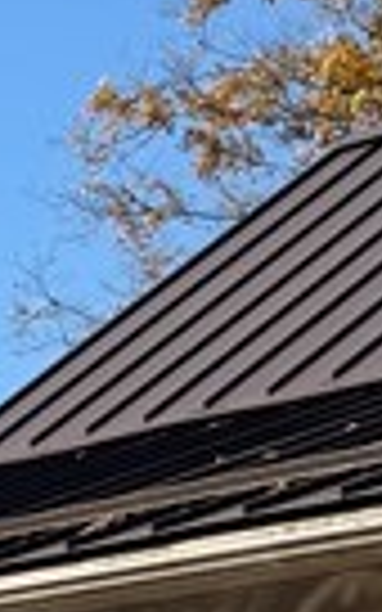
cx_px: -656
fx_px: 3182
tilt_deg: -3.7
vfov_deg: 10.1
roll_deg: -0.7
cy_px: 1224
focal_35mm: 191
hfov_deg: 6.4
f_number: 1.78
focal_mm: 6.76
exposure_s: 1/2907
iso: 80
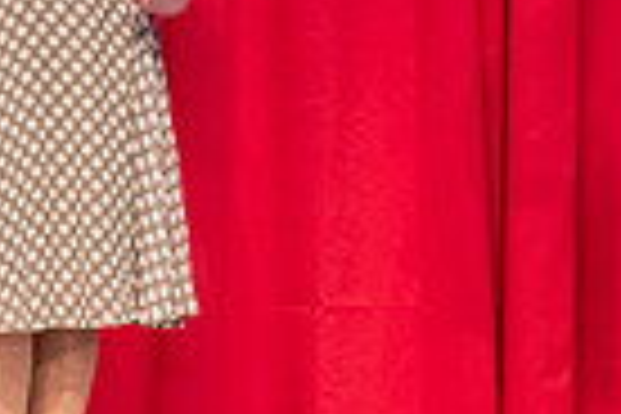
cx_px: 135
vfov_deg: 1.9
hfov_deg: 2.8
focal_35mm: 738
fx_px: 12730
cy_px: -173
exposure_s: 1/200
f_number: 3.2
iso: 3200
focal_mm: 175
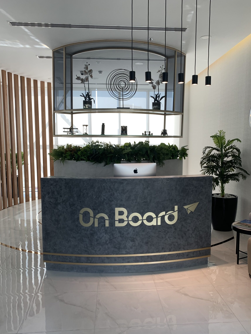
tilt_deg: -5.7
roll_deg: +0.1
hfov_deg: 48.2
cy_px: 178
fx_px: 280
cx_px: 131
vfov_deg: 61.6
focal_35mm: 29
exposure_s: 1/100
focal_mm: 4.25
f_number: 1.8
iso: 40
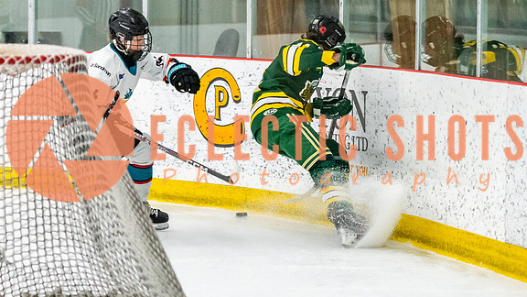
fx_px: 3018
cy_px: 156
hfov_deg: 10.0
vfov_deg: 5.6
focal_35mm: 216
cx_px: 298
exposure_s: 1/800
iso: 4000
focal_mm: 102
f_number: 2.8
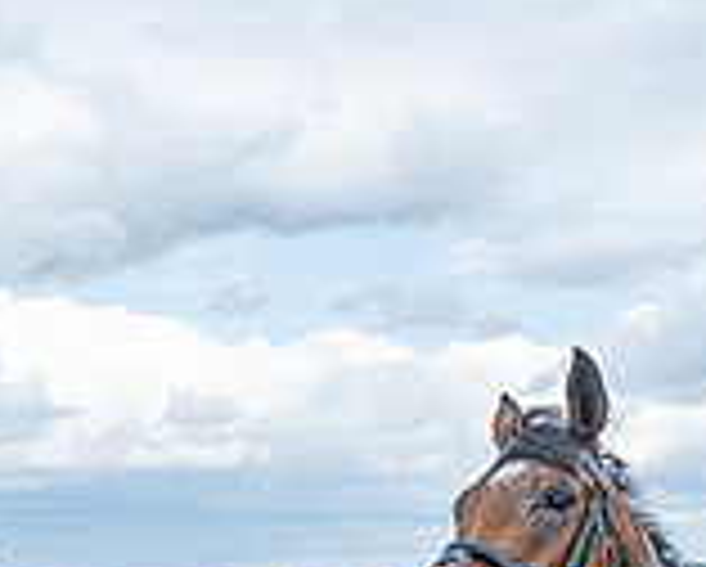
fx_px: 2950
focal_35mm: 141
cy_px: 999
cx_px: 313
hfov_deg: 13.6
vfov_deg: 10.4
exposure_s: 1/640
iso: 200
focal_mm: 35
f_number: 5
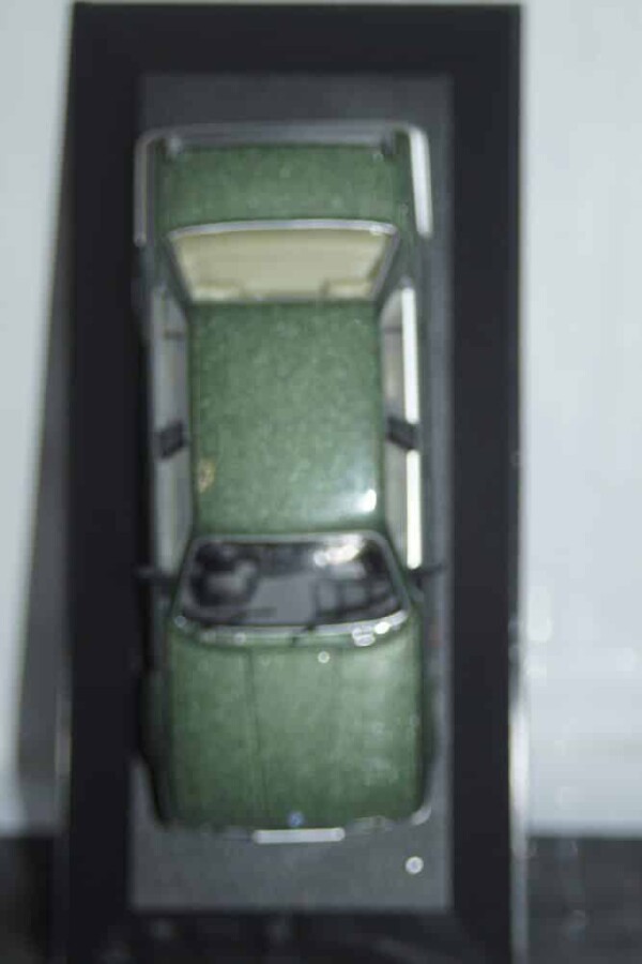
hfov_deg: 11.4
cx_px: 321
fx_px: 3210
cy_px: 482
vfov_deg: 17.1
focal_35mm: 120
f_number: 5.6
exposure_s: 1/60
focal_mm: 80
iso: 200
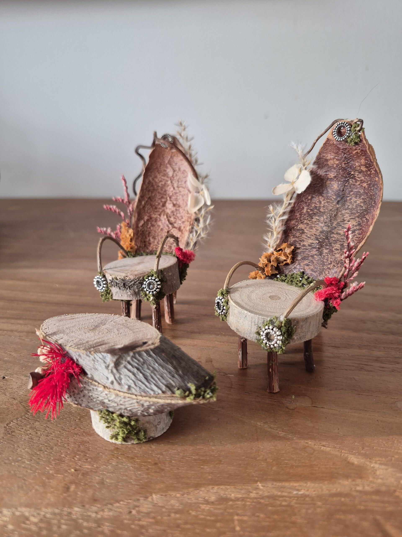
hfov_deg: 58.9
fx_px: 356
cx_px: 201
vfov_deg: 73.9
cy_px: 268
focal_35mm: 23
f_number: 1.8
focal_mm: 5.4
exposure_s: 1/100
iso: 125
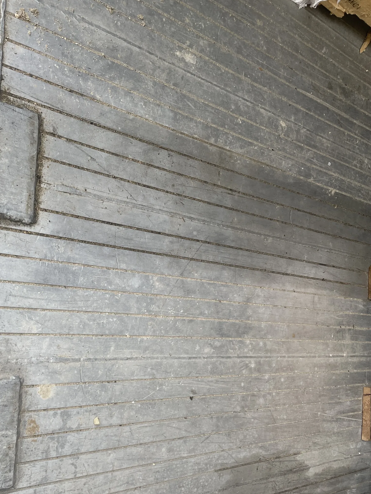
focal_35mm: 33
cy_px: 303
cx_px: 142
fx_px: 472
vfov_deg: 54.8
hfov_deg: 42.7
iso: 32
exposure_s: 1/324
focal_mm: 4.2
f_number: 1.6
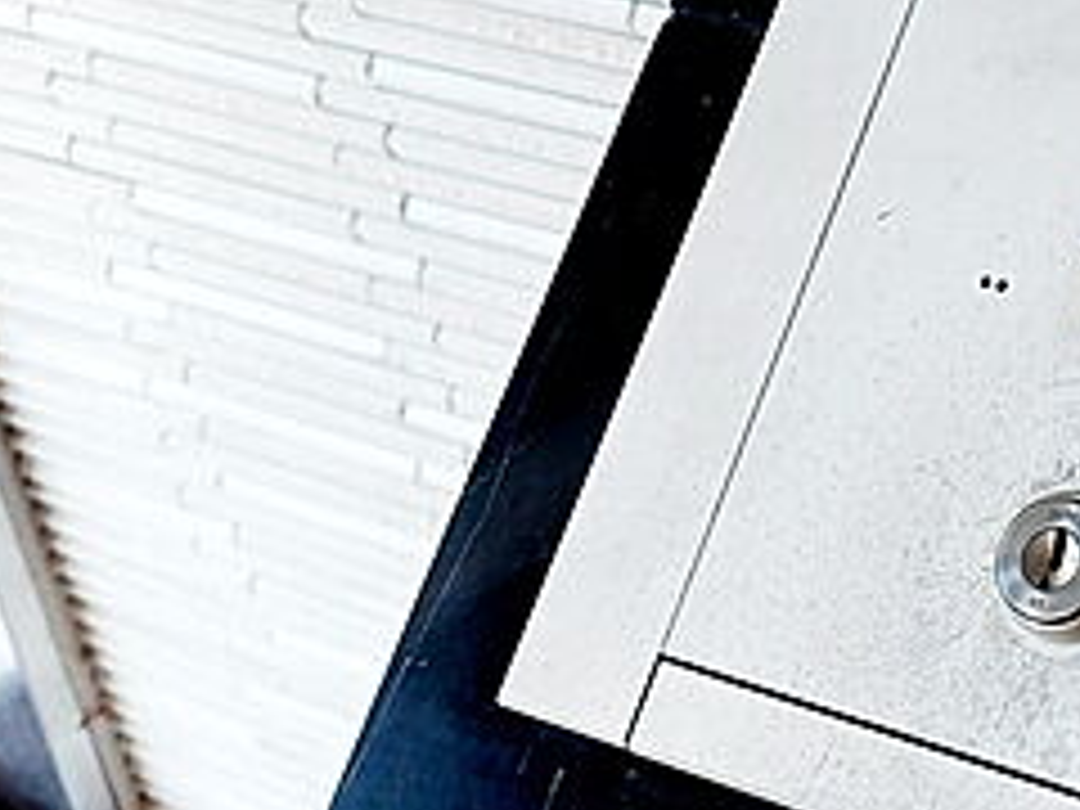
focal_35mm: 64
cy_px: 234
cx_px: 1341
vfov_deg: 22.8
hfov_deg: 26.4
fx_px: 1997
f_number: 1.8
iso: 50
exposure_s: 1/24
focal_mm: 5.23
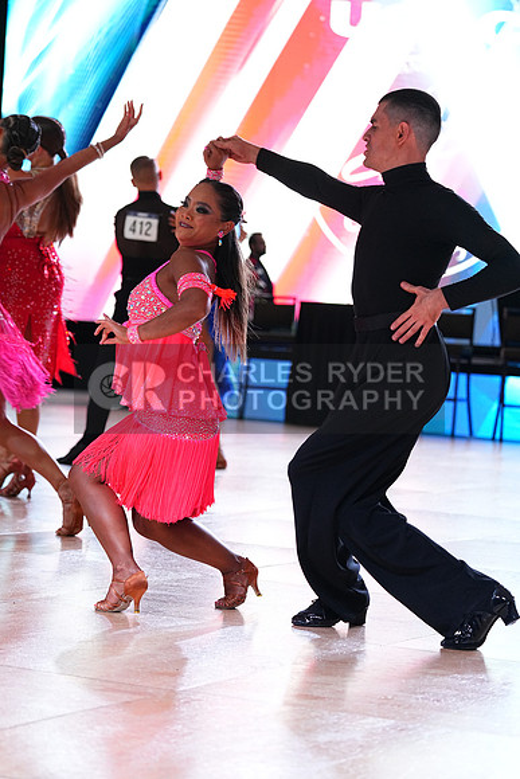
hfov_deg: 12.6
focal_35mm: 109
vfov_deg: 18.8
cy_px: 390
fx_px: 2360
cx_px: 260
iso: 2000
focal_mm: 109
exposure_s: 1/400
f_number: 4
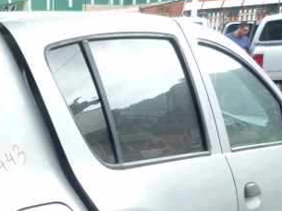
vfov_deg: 19.2
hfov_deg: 26.1
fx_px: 570
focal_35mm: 70
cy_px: 281
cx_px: -13
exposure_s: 1/100
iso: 80
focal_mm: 4.5
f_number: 2.8
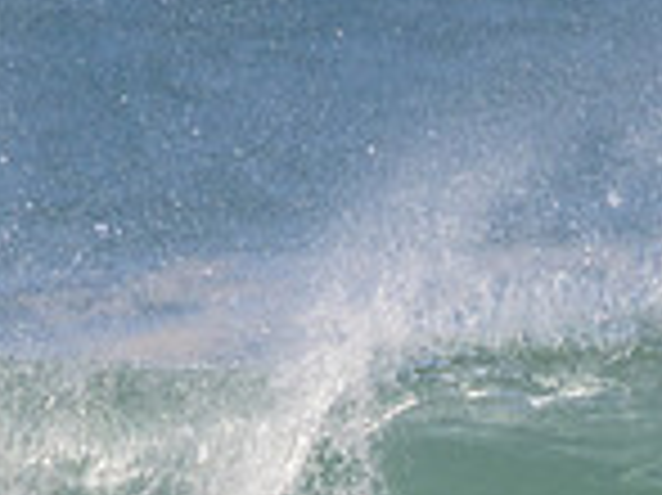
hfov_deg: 0.7
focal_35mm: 3044
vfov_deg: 0.5
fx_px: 58166
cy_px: 790
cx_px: 495
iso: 900
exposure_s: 1/2000
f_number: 11
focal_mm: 800
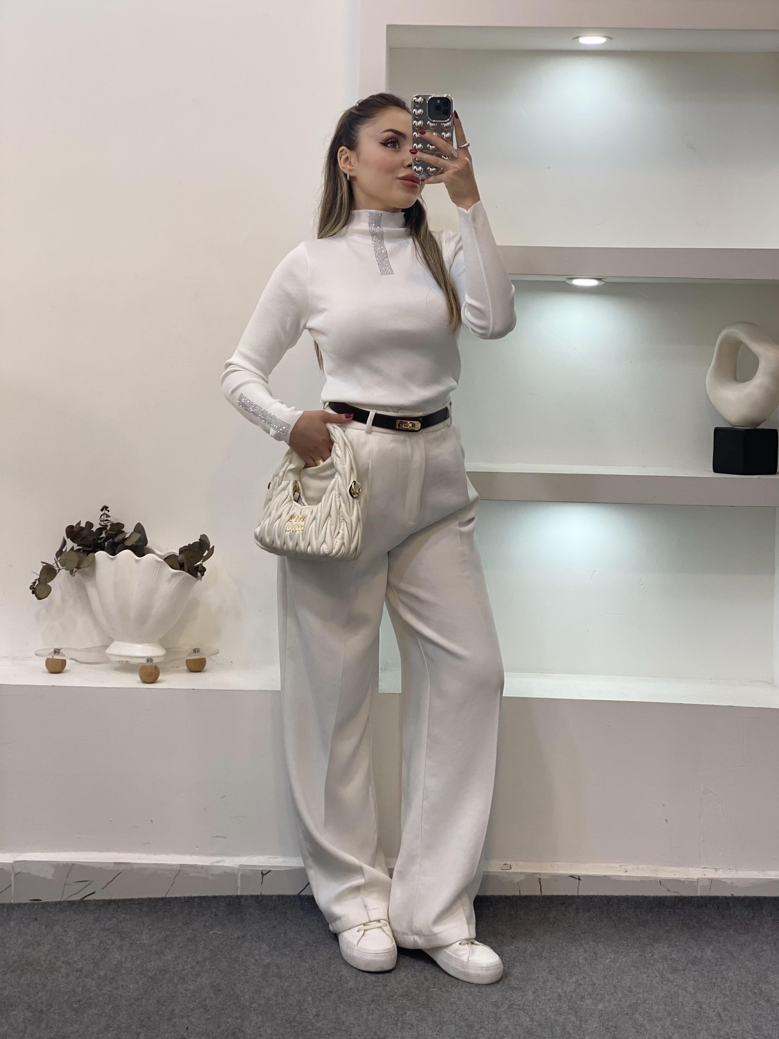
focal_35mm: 52
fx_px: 1560
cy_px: 520
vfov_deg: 36.8
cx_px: 390
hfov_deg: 28.0
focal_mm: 6
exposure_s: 1/100
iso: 64
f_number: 2
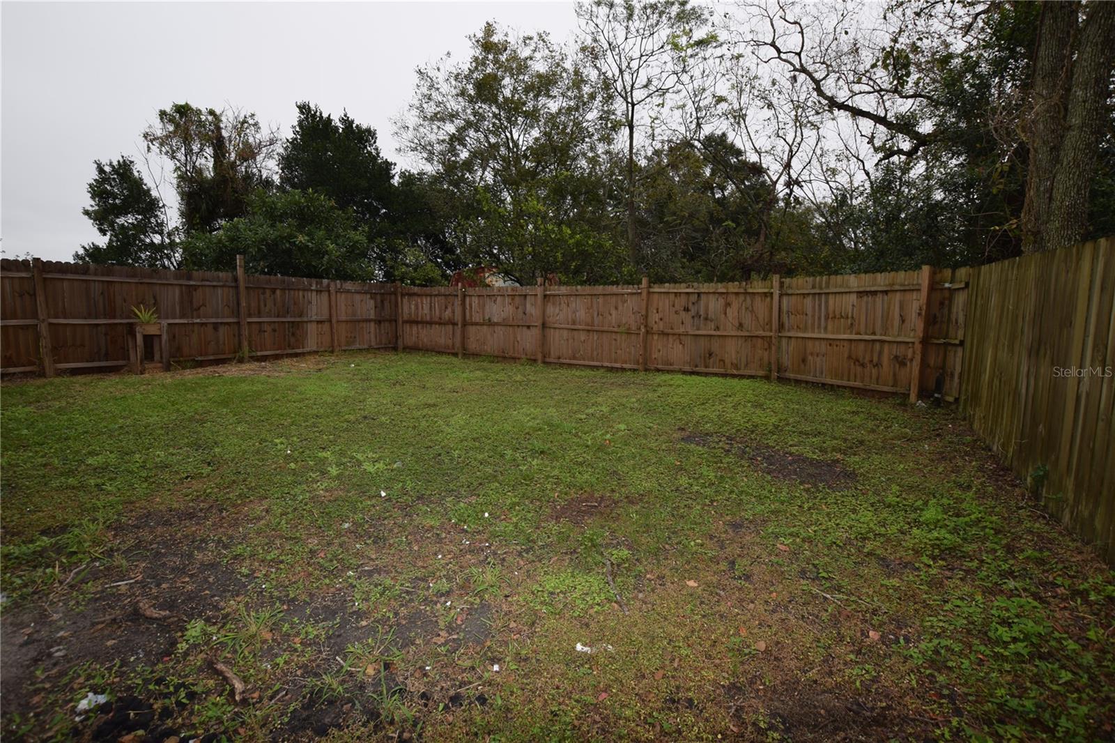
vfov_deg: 77.3
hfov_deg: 100.4
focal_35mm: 15
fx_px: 464
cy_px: 372
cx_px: 558
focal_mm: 10
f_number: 7.1
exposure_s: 1/200
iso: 100
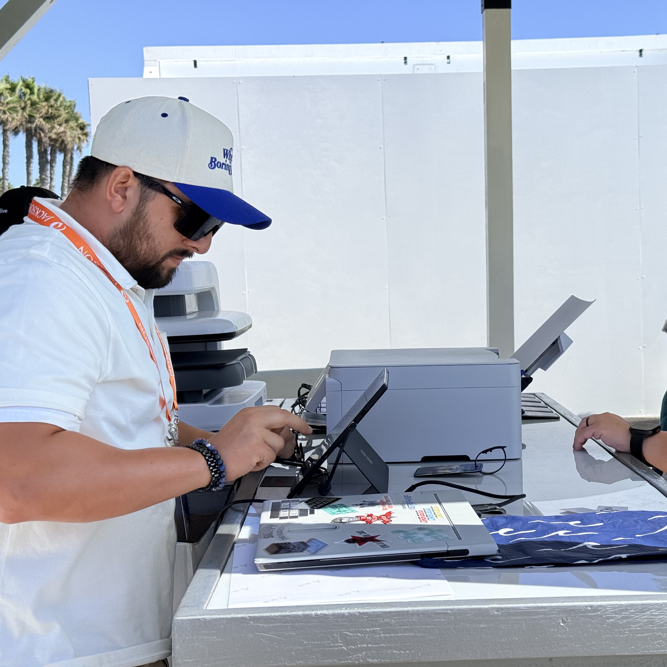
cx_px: 437
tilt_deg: -2.8
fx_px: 1264
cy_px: 332
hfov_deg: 29.4
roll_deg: +2.2
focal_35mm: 58
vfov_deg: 29.6
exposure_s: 1/5208
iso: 80
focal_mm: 6.76
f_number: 1.78
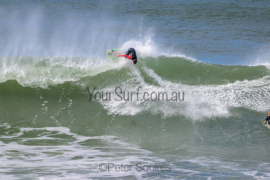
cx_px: 109
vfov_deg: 2.5
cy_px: 84
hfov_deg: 3.7
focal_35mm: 552
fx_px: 4139
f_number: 10
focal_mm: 420
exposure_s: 1/2000
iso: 640
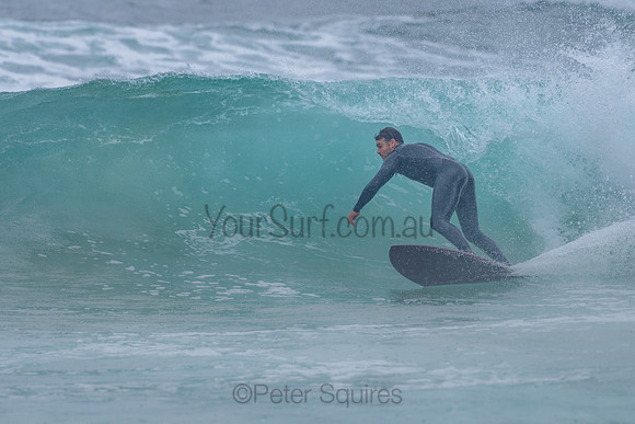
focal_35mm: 613
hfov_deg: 3.4
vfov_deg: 2.2
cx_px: 338
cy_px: 164
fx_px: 10810
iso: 400
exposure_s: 1/2000
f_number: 5.6
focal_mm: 500
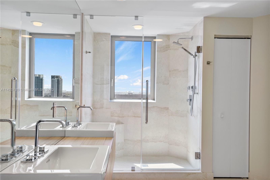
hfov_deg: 58.7
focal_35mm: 32
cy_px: 90
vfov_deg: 41.1
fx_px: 240
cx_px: 135
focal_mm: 32
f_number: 8
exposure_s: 1/100
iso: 320
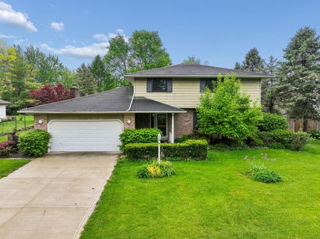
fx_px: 222
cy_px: 120
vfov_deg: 56.7
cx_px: 160
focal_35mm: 24
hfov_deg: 71.6
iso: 210
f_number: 2.8
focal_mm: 12.3
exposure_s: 1/2500
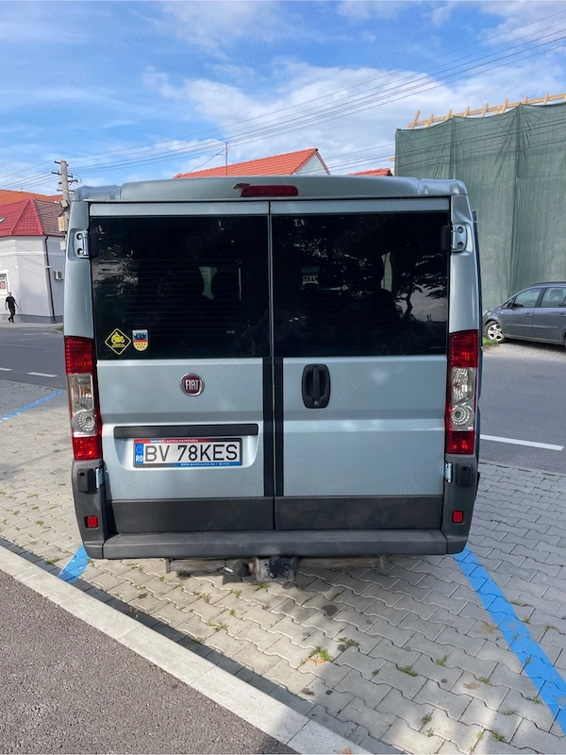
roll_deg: +1.6
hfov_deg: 53.1
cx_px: 283
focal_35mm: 26
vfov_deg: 67.3
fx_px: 567
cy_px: 378
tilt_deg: -8.8
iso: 32
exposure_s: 1/1033
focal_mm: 4.2
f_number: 1.6
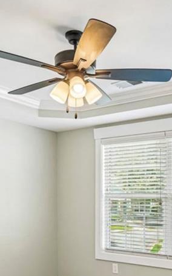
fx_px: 293
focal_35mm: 39
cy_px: 191
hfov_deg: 32.4
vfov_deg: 49.2
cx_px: 116
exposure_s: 1/50
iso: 400
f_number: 8
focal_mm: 17
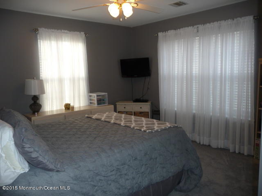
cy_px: 98
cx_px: 131
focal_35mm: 28
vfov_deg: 49.7
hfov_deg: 63.4
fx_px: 212
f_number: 3.3
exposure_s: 1/40
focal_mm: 4.7
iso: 100
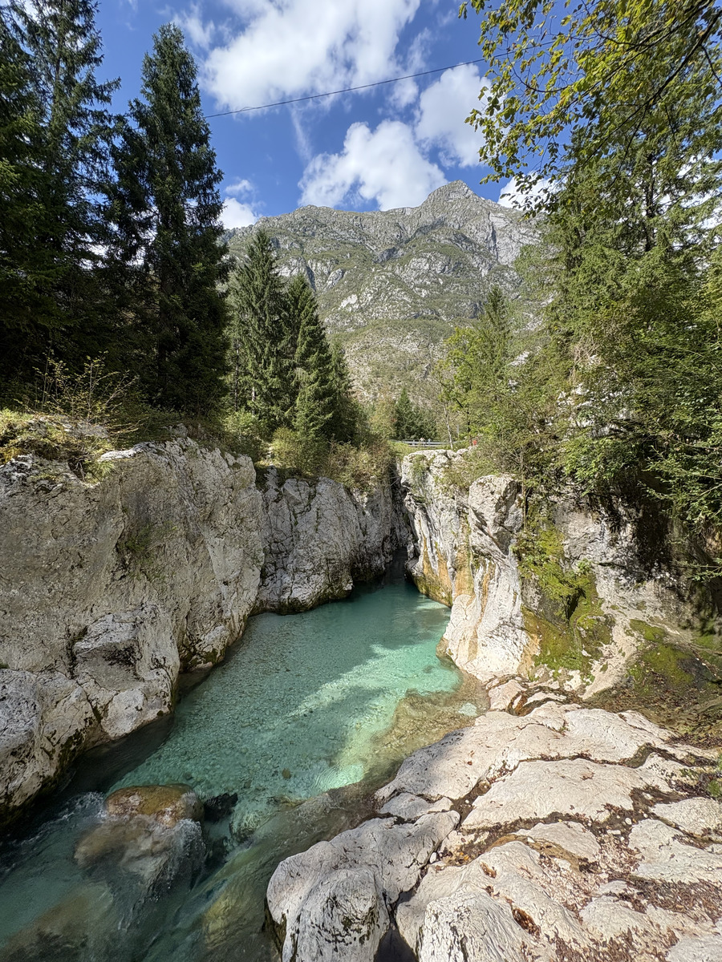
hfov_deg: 85.7
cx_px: 361
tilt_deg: +4.1
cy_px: 481
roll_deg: -1.4
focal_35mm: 14
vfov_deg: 102.1
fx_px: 389
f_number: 2.2
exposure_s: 1/1078
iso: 64
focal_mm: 2.22
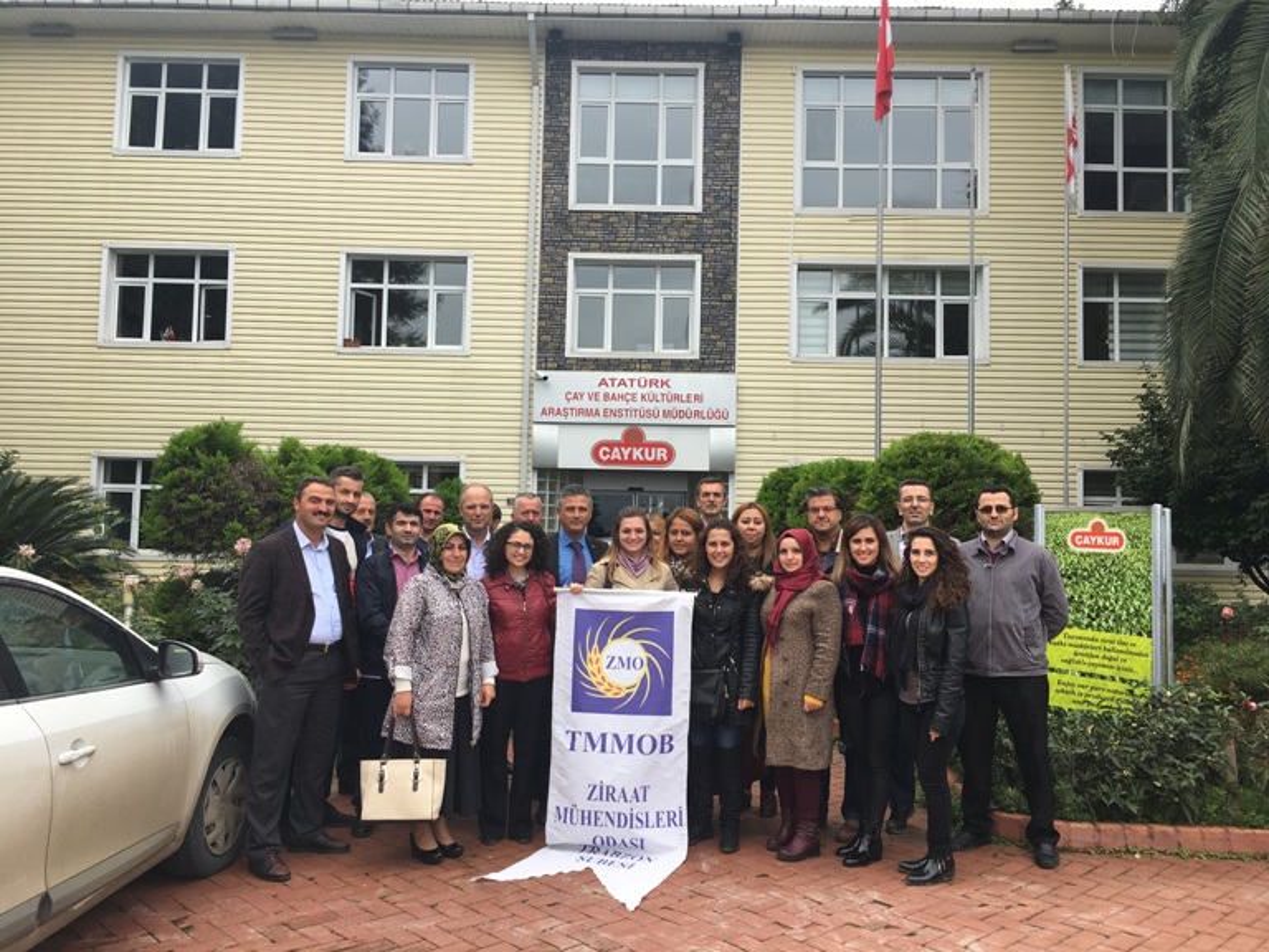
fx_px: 1063
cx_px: 634
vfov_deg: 48.2
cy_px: 476
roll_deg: -1.1
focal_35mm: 29
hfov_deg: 61.7
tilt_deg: +5.5
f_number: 2.2
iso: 25
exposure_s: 1/472
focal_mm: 4.15
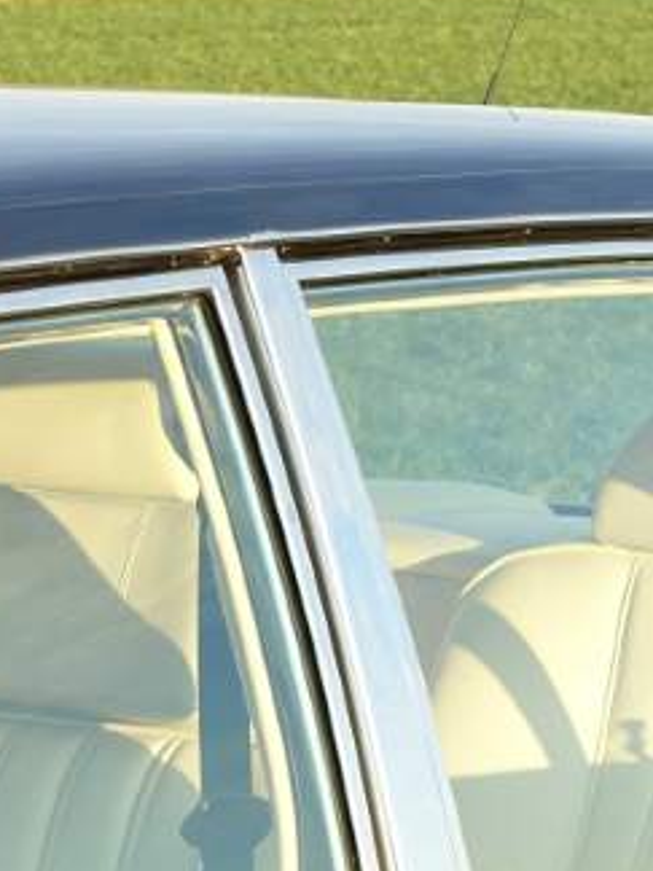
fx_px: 4301
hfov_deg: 8.6
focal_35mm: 171
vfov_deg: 11.5
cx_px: -32
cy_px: 793
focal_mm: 18.51
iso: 125
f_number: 4
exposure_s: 1/160
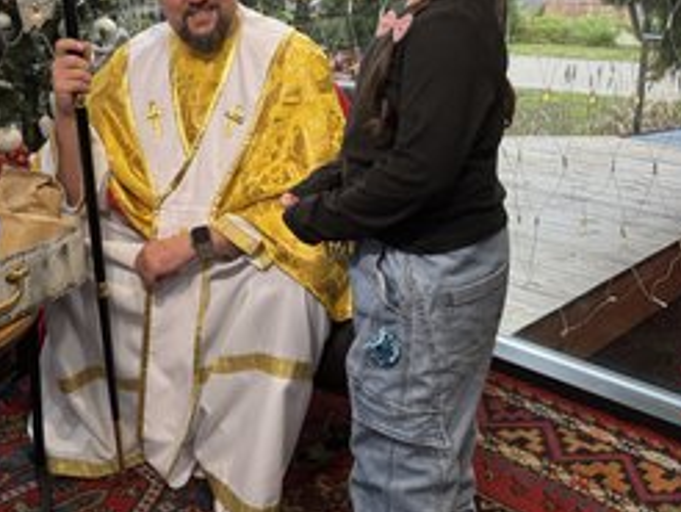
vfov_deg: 36.2
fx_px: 768
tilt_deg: -11.2
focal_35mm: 39
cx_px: 210
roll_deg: -0.8
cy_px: 144
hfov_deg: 46.8
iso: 200
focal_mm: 6.76
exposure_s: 1/100
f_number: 1.78
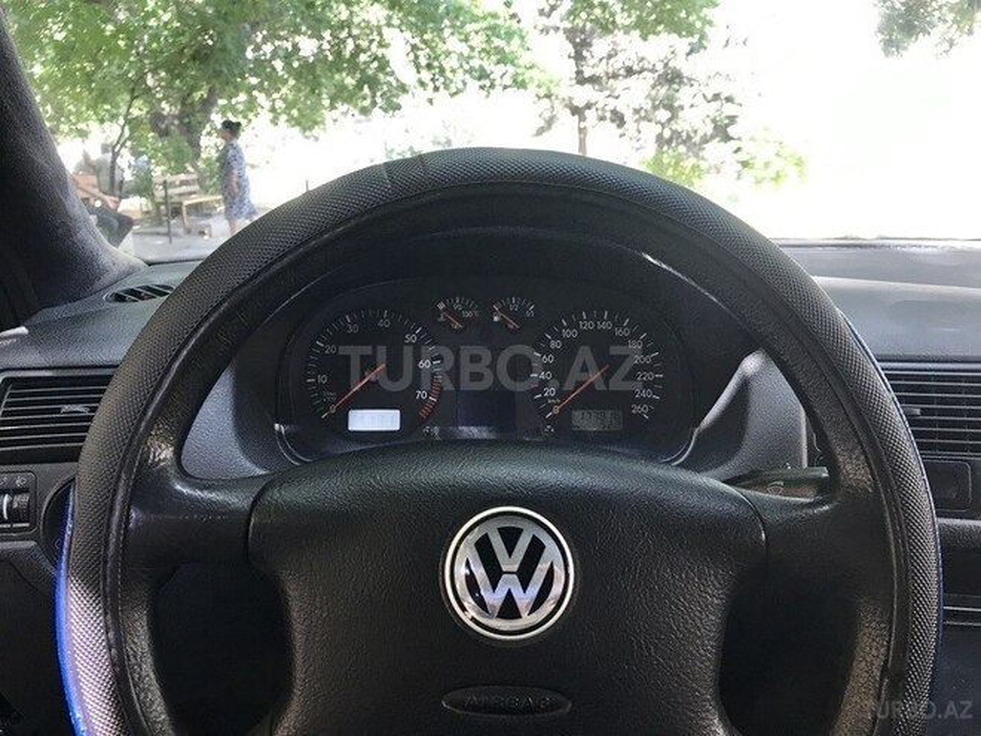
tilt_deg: -14.7
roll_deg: +0.4
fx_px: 794
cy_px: 368
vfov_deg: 49.7
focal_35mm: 28
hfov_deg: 63.4
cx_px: 490
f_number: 1.8
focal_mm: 3.99
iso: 25
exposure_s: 1/30
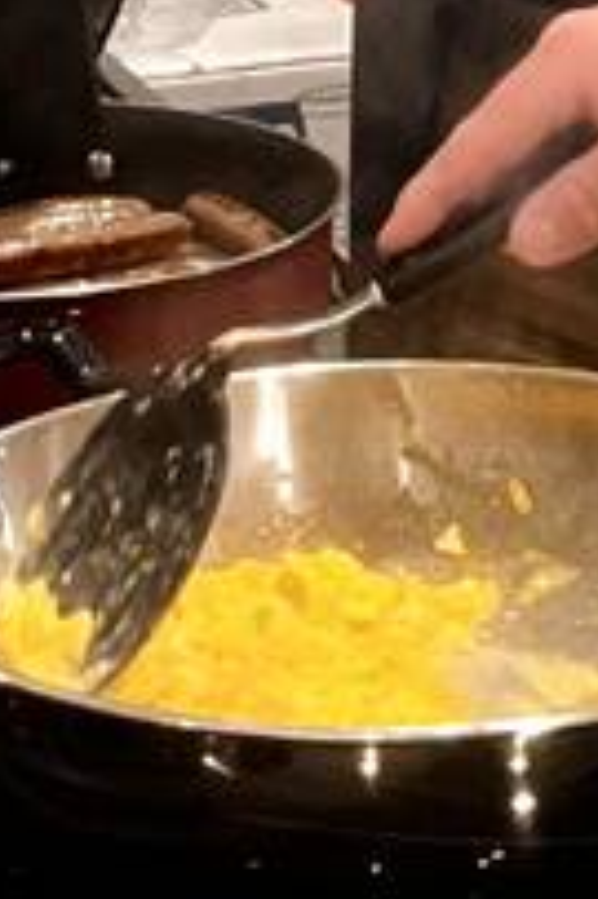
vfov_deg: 12.0
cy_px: -620
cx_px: 691
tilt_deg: -3.4
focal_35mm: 160
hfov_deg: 8.5
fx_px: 3993
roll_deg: -1.6
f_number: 1.6
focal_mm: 5.1
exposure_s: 1/60
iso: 320
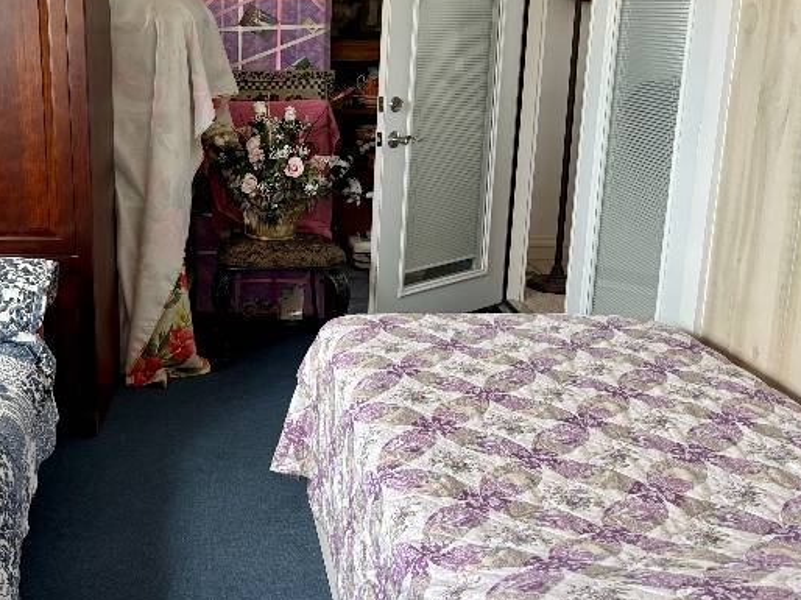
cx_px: 182
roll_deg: +0.4
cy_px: 231
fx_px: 995
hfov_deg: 42.3
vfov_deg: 33.4
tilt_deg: -12.8
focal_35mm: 43
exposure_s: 1/72
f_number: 1.6
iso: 125
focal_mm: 5.96
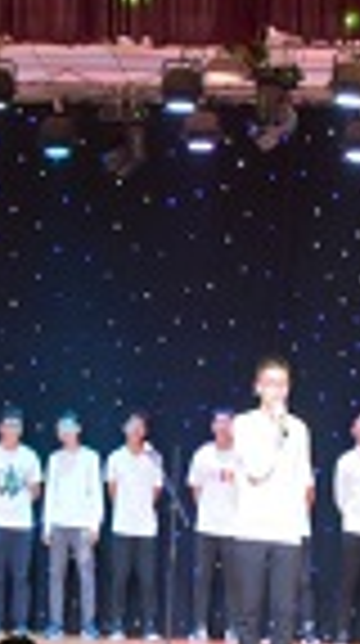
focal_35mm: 99
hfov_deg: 12.2
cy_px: 525
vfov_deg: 21.3
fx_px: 1687
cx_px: 252
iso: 800
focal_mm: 18
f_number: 5.6
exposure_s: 1/40
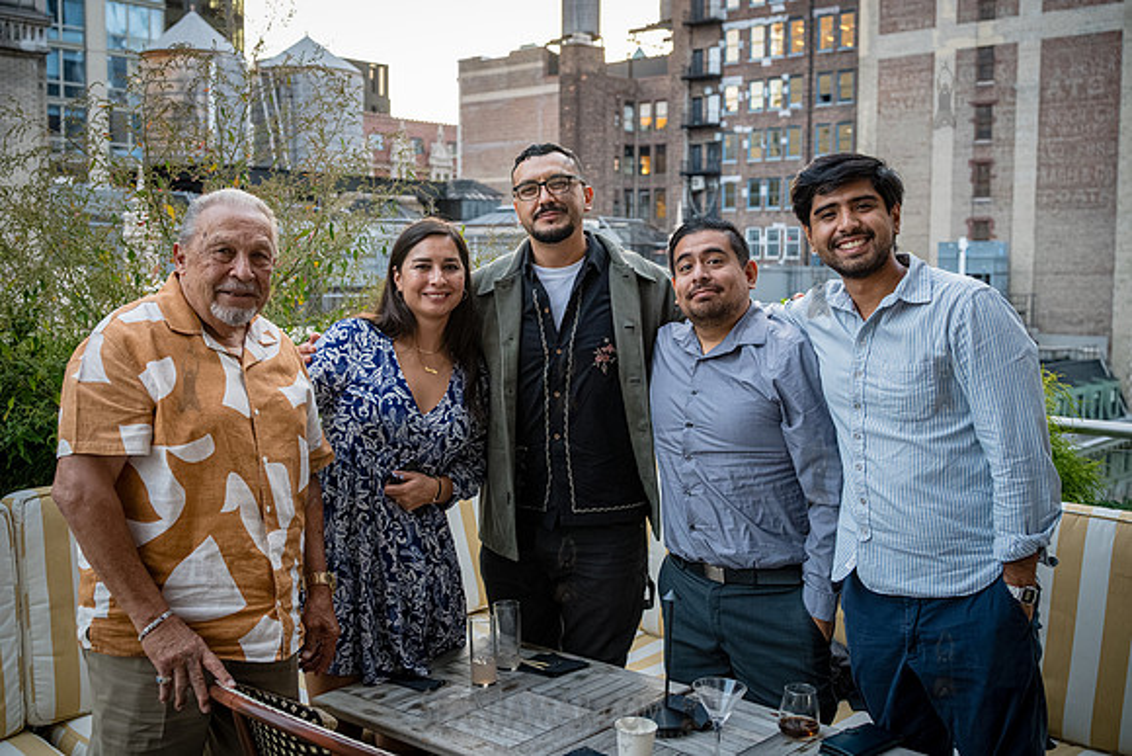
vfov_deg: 35.4
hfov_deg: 51.1
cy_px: 353
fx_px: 1183
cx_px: 536
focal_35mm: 38
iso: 5000
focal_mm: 35
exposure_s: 1/320
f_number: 4
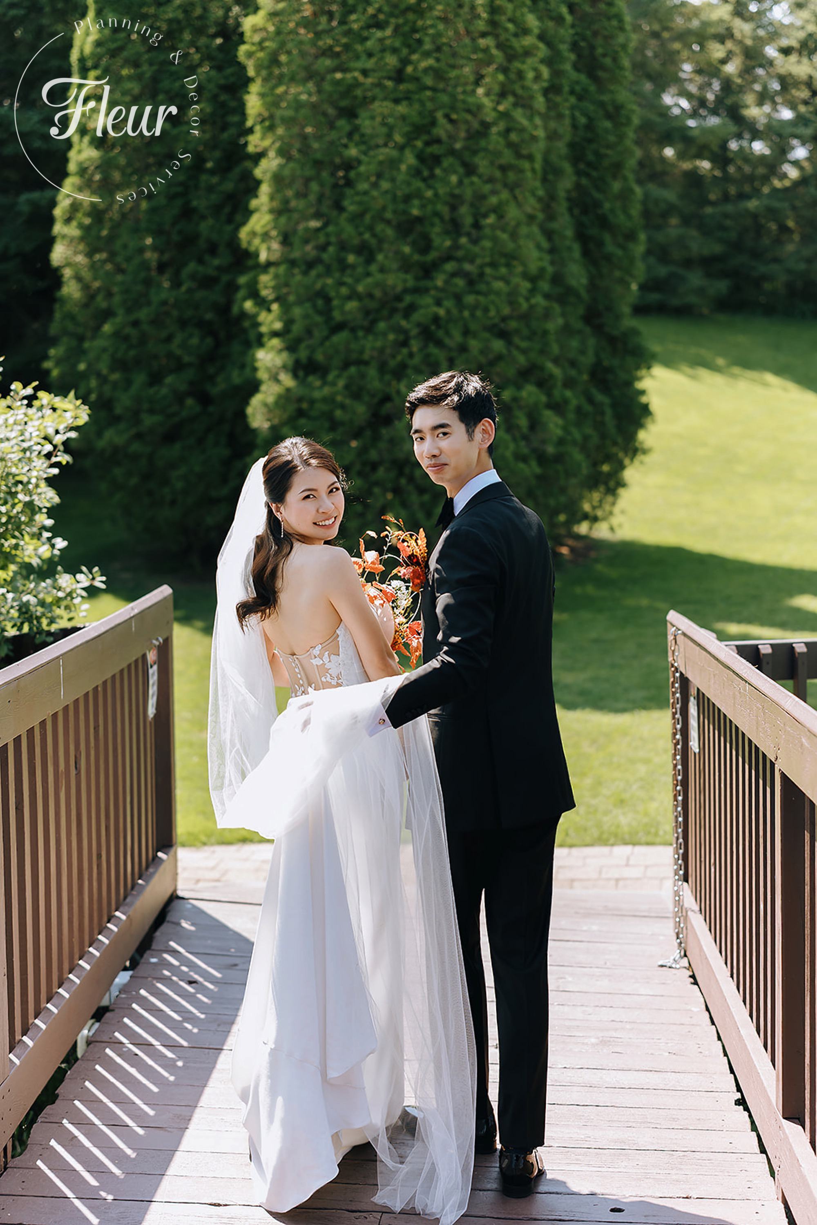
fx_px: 1702
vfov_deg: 39.6
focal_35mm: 50
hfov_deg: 27.0
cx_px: 408
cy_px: 612
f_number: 2
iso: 100
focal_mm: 50
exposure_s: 1/500
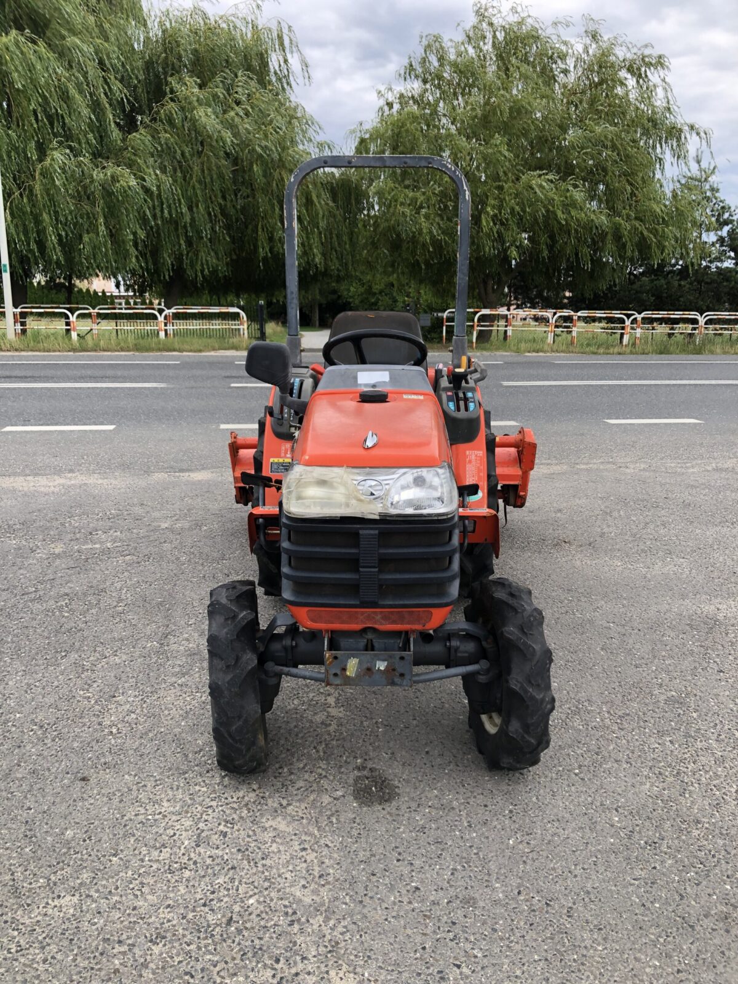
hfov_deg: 49.7
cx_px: 369
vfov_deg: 63.4
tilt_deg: -12.1
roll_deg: +0.9
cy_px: 492
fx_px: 796
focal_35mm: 28
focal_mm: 3.99
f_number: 1.8
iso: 20
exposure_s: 1/397
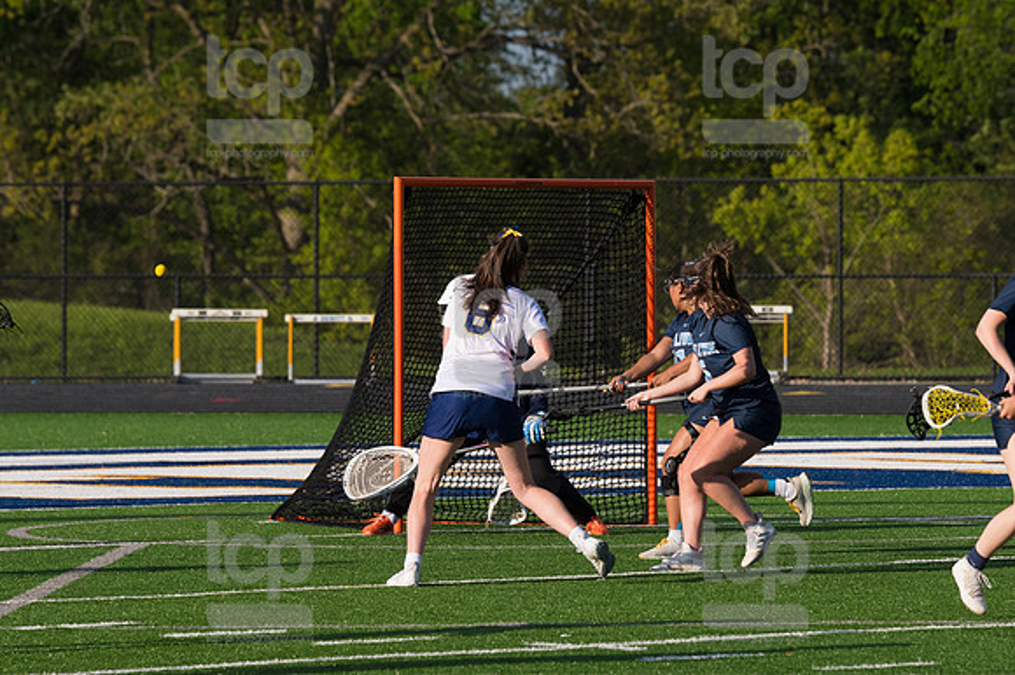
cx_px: 508
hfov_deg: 6.9
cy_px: 338
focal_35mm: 300
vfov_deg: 4.6
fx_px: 8453
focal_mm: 200
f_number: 5.6
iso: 250
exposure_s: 1/1600
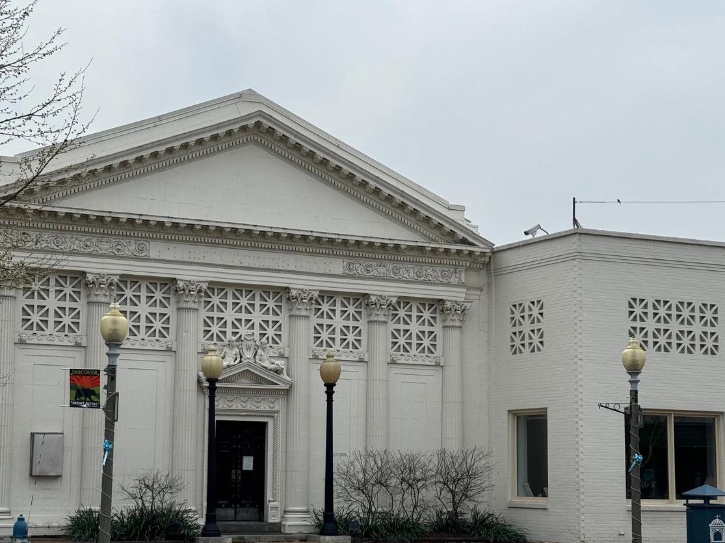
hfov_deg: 31.1
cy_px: 346
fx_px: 1298
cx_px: 302
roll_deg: -0.5
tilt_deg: +6.0
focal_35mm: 62
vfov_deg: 23.6
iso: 64
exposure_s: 1/6410
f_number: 1.78
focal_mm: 6.76
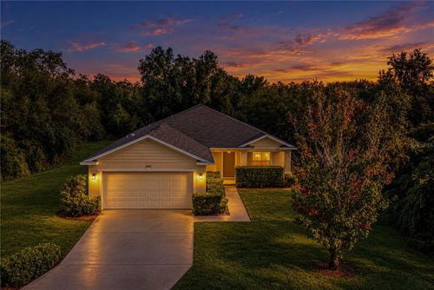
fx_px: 338
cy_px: 145
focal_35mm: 28
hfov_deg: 65.4
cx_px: 217
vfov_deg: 46.5
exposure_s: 1/320
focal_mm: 10.26
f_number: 5.6
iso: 100
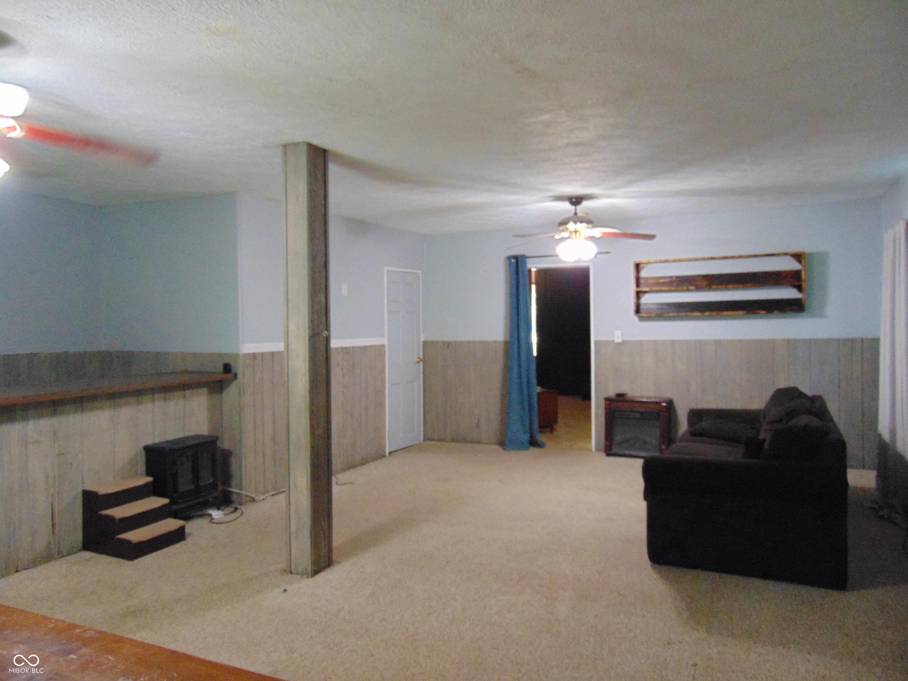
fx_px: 656
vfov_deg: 54.9
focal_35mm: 25
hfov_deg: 69.4
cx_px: 454
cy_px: 340
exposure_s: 1/25
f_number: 3
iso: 400
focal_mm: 4.5
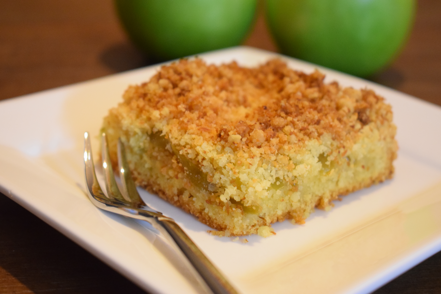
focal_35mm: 72
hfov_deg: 28.1
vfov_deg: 18.9
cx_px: 220
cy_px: 147
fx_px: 882
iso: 3200
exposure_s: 1/10
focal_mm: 48
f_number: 5.3
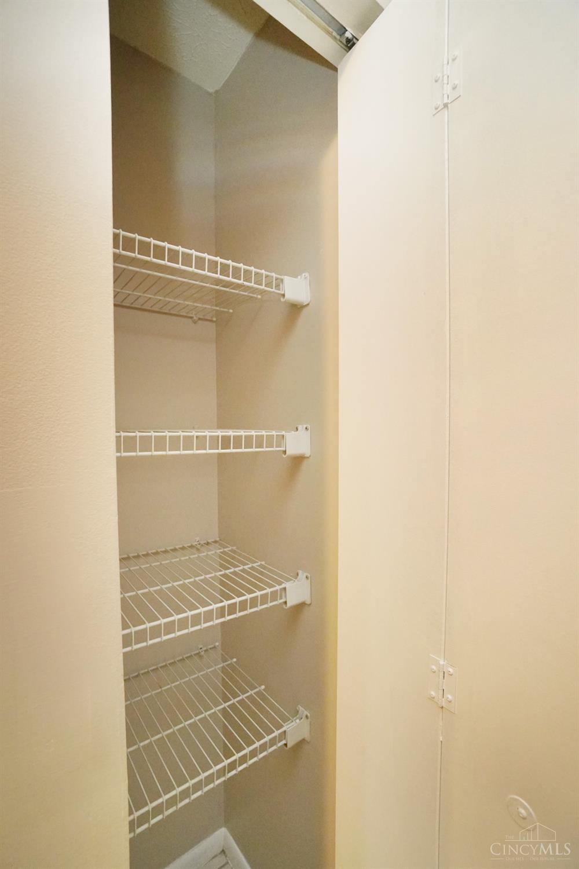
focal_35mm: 15
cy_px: 434
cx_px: 290
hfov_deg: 77.3
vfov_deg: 100.4
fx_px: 362
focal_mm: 10
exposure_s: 1/60
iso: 3200
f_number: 4
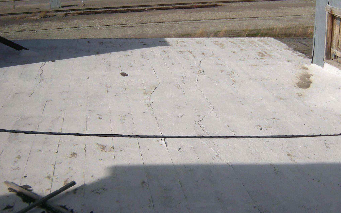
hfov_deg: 44.2
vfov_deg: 28.6
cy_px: 102
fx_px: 418
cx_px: 203
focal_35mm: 45
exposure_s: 1/664
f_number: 5.6
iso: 64
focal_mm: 4.7
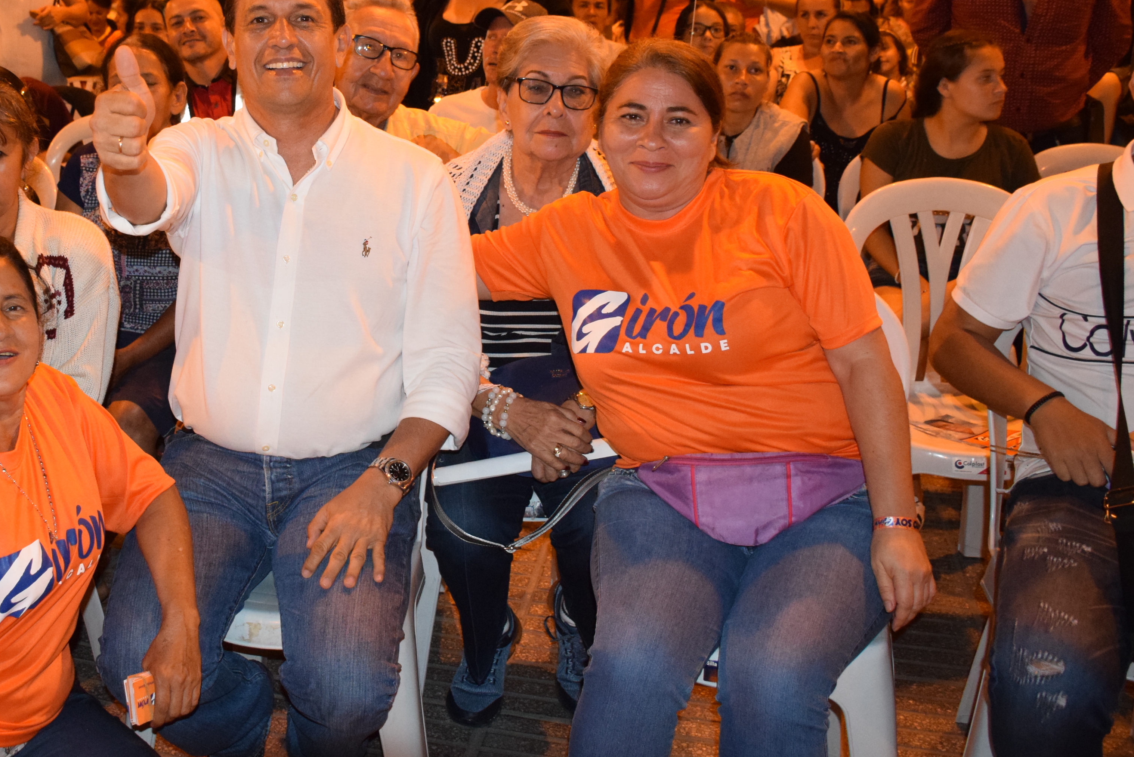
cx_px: 333
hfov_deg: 47.2
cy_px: 222
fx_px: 1260
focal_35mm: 40
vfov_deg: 33.0
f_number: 3.5
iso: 2500
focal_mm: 18
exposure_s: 1/30
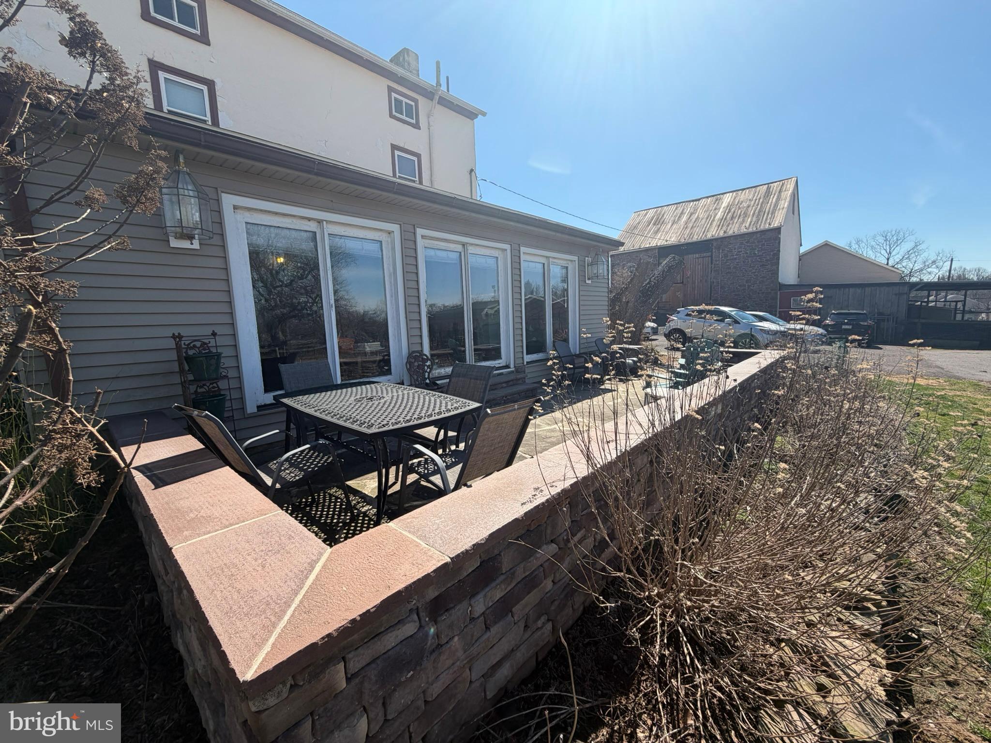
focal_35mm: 14
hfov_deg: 102.1
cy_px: 372
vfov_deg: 85.7
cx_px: 496
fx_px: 401
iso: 25
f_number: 2.2
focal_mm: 2.22
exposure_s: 1/770
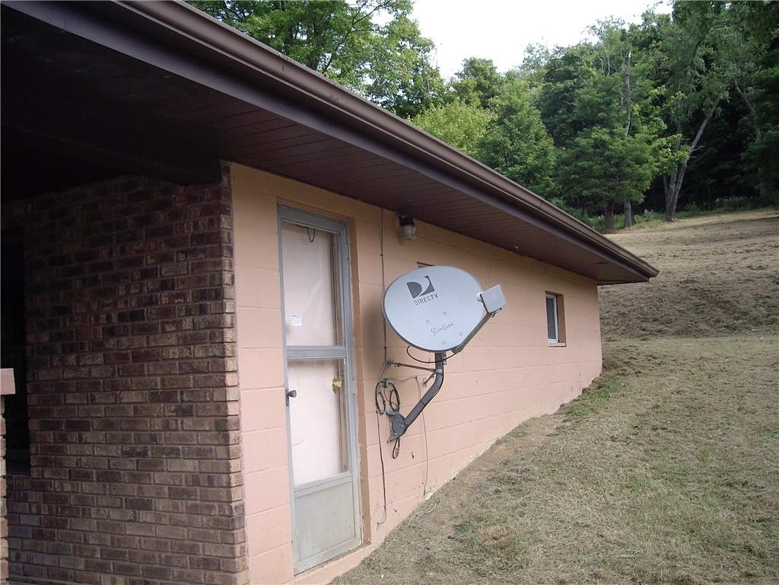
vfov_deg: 37.7
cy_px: 292
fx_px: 855
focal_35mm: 38
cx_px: 390
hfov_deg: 49.0
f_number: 4.3
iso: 100
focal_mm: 6.2
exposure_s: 1/250
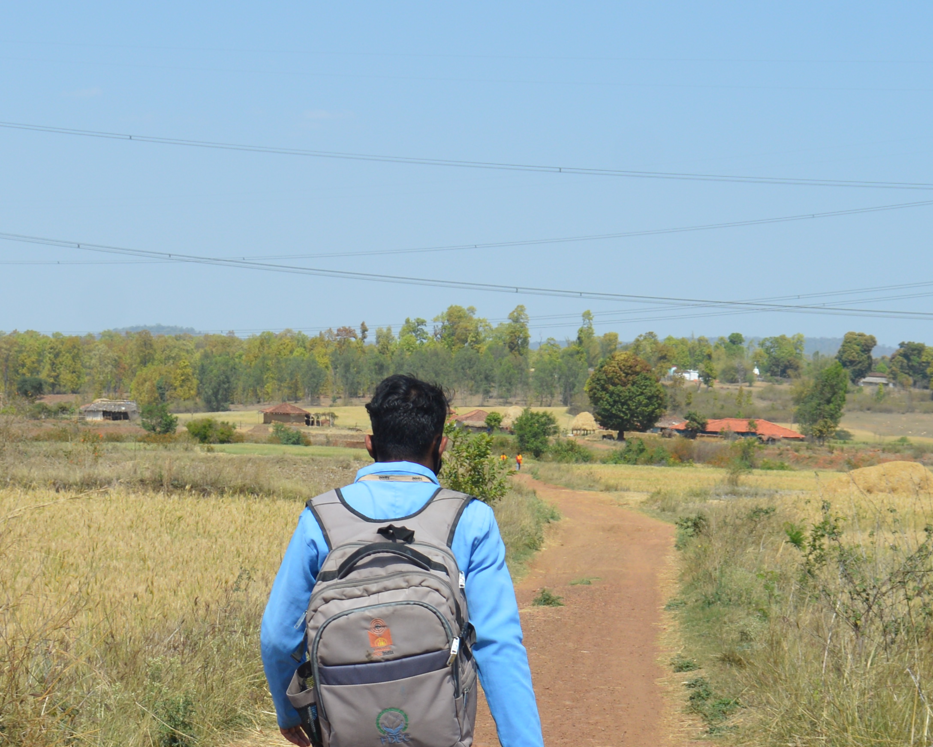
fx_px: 1933
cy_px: 747
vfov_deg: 21.1
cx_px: 480
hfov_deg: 27.1
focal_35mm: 70
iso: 100
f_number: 8
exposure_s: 1/250
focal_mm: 18
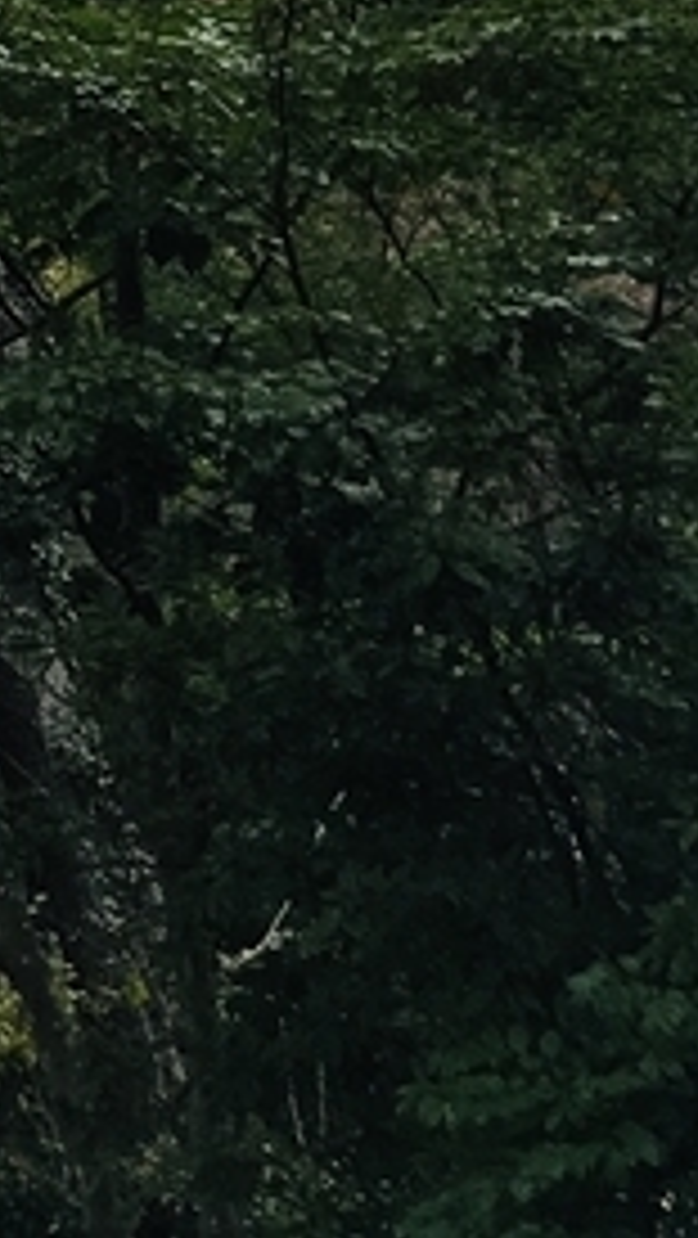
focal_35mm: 138
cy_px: -653
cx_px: -1950
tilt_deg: +29.3
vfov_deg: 14.4
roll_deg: -6.3
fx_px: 4534
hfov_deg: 7.0
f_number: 2.2
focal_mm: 4.15
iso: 25
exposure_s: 1/300
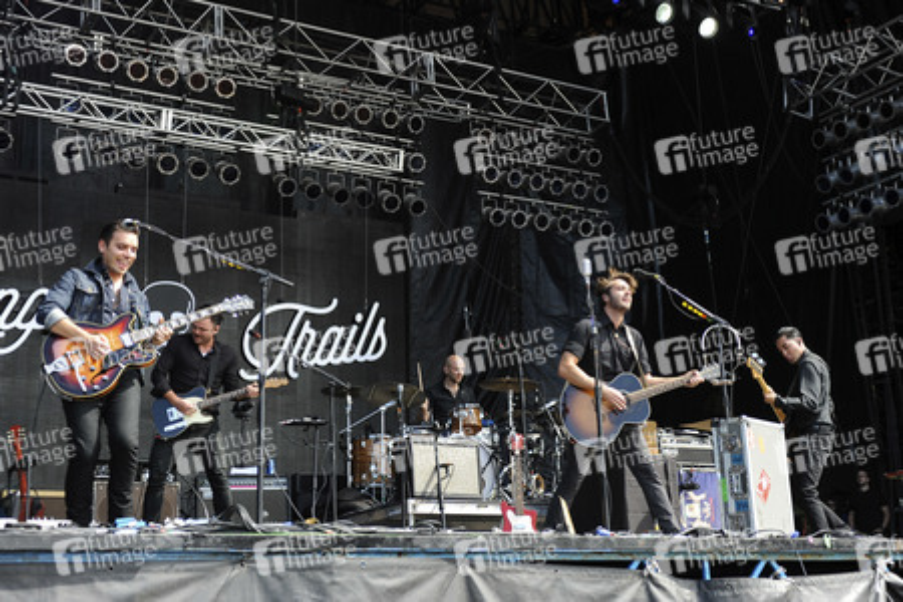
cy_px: 301
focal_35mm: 48
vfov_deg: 28.1
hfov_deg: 41.1
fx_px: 1204
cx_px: 452
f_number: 3.2
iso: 320
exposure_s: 1/640
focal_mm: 48
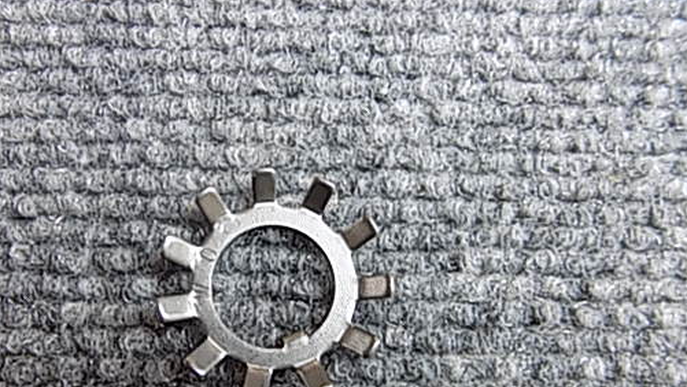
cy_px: 270
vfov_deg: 36.2
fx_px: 583
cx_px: 274
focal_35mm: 32
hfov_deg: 60.5
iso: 180
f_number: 3.1
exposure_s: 1/30
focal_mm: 4
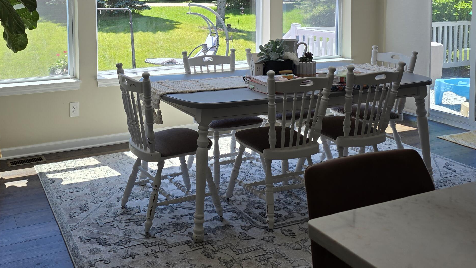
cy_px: 28
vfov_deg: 28.6
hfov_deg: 50.2
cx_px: 191
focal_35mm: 40
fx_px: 505
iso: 32
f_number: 1.7
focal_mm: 6.3
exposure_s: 1/359
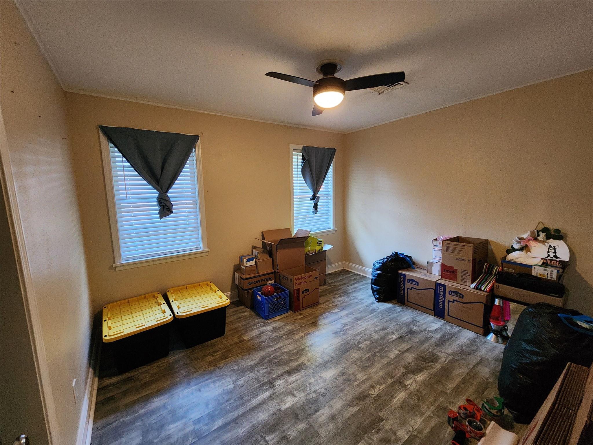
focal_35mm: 13
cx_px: 296
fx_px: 223
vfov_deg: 89.9
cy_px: 222
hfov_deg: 106.2
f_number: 2.2
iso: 640
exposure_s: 1/30
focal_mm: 2.2
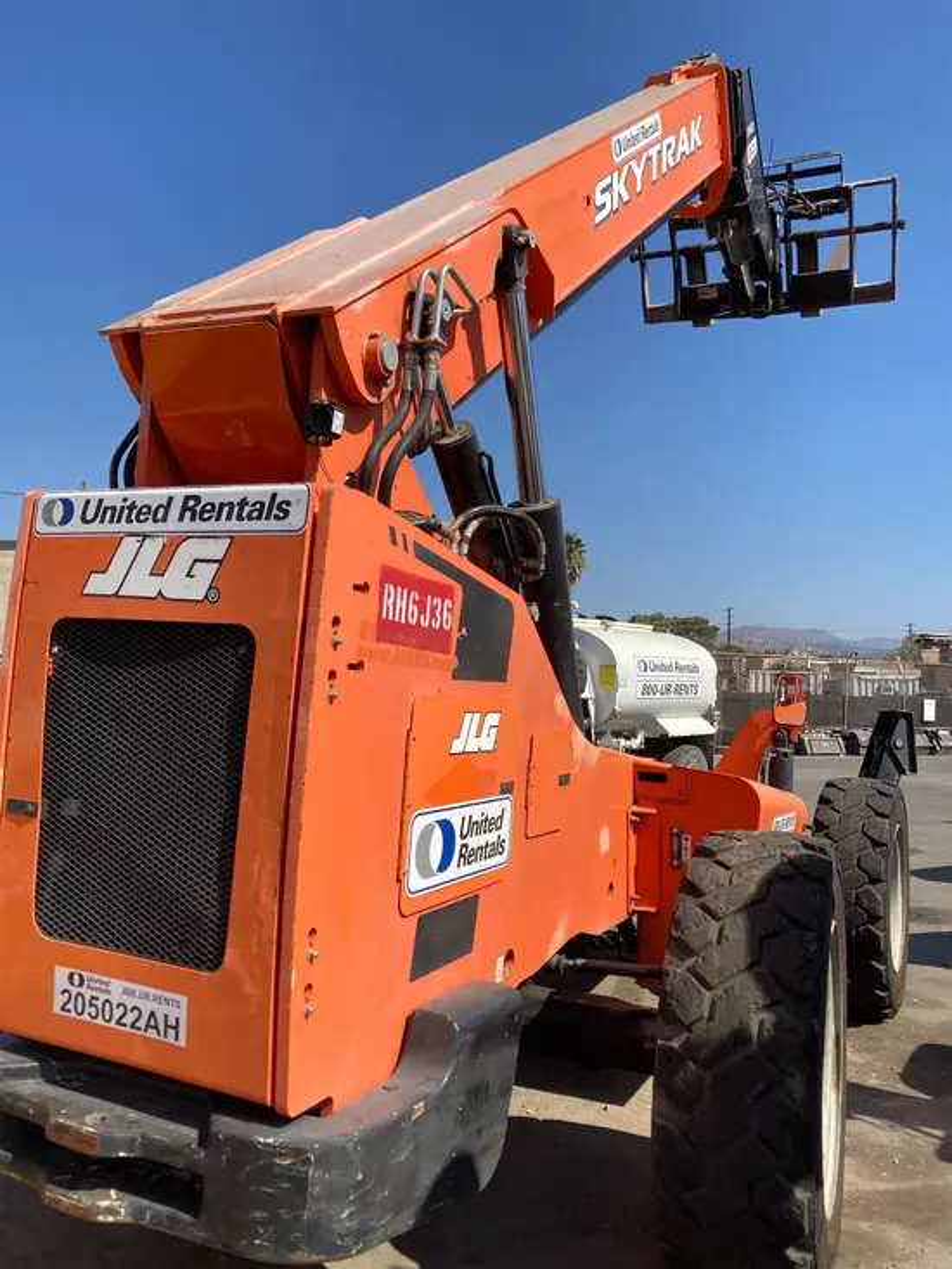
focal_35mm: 28
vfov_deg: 63.4
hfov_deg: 49.8
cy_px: 634
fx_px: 1026
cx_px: 476
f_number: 1.8
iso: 20
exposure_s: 1/1869
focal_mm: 3.99
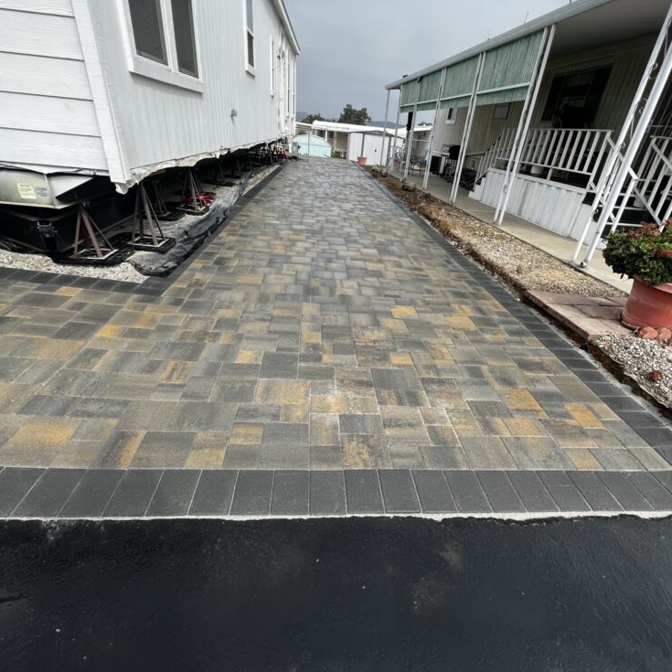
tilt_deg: -31.5
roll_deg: -6.1
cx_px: 349
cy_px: 362
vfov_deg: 87.3
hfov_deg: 87.4
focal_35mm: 16
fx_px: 351
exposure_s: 1/1143
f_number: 1.8
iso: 32
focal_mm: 1.57
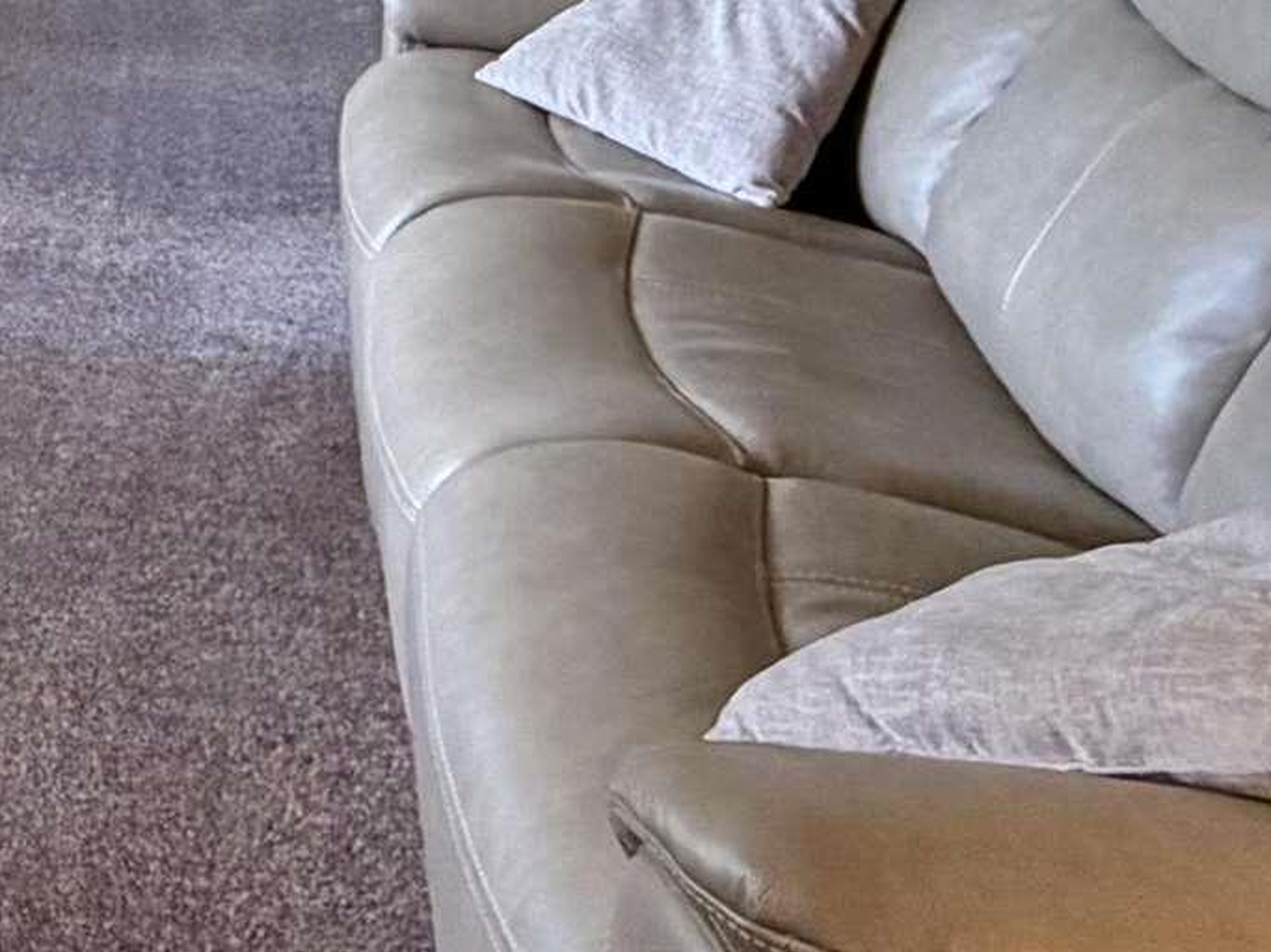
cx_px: -182
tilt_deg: -4.0
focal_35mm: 63
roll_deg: +0.1
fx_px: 2313
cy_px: -476
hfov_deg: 27.6
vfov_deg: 20.1
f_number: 2.2
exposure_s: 1/120
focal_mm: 2.22
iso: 250
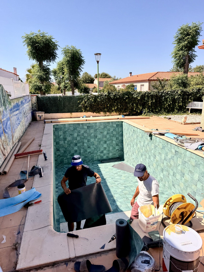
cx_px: 102
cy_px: 136
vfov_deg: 71.6
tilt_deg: -13.9
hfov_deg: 56.8
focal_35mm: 24
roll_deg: +0.0
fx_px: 189
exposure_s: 1/4167
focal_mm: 6.76
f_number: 1.78
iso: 80
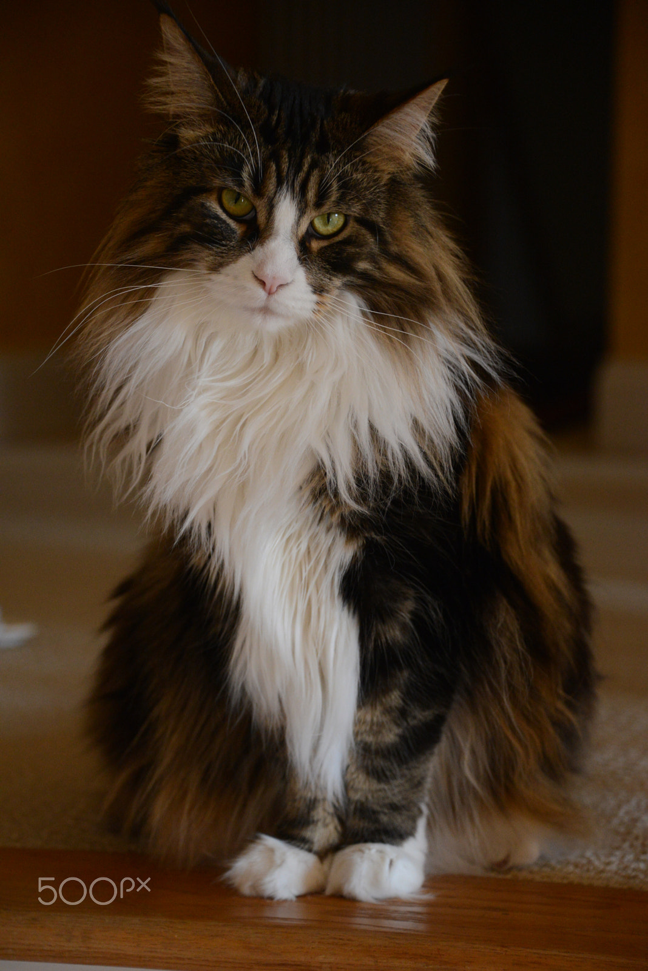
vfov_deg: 19.4
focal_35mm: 105
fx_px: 2832
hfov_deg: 13.1
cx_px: 324
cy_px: 486
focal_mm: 105
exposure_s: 1/125
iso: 3200
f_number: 5.3
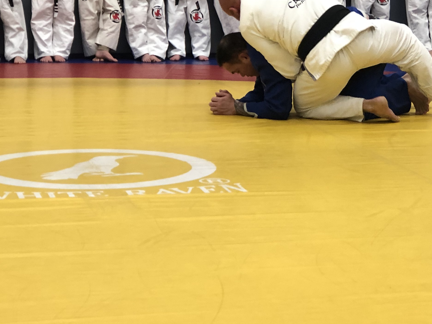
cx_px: 333
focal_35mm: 123
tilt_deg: -3.9
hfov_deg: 15.9
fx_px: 1535
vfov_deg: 12.0
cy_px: 33
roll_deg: -0.8
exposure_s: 1/30
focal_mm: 6.6
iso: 80
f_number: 2.8
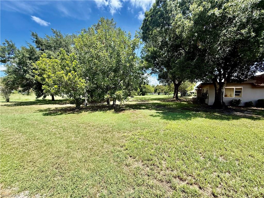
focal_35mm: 14
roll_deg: -1.0
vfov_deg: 85.7
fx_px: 107
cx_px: 132
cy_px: 99
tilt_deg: -3.5
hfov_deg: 102.1
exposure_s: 1/942
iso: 64
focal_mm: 2.22
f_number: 2.2
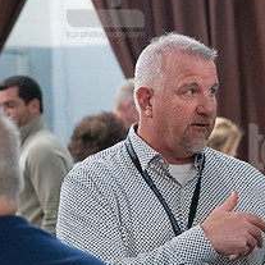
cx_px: 288
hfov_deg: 6.1
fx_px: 2477
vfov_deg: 6.1
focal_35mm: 286
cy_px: 170
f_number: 5.6
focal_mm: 120
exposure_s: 1/250
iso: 4000
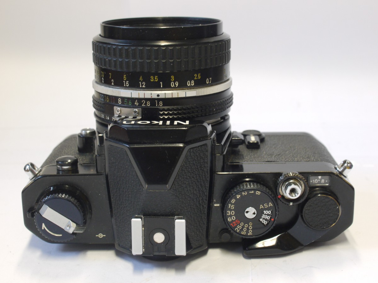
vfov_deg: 24.4
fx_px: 655
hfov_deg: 32.2
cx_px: 189
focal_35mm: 60
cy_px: 142
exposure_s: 1/8
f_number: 9
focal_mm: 30
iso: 400
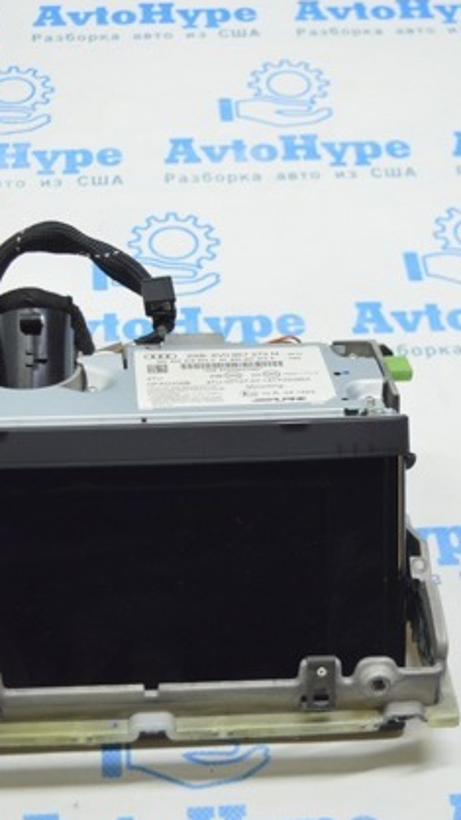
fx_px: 1409
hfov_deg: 18.5
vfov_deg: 32.5
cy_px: 407
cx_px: 161
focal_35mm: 65
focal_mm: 27
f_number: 4
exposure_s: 1/40
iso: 400
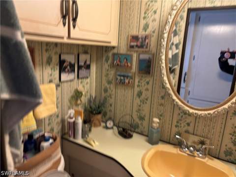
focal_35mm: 26
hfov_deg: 67.3
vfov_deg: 53.1
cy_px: 88
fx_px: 177
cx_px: 118
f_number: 1.6
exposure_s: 1/60
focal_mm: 5.96
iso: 400
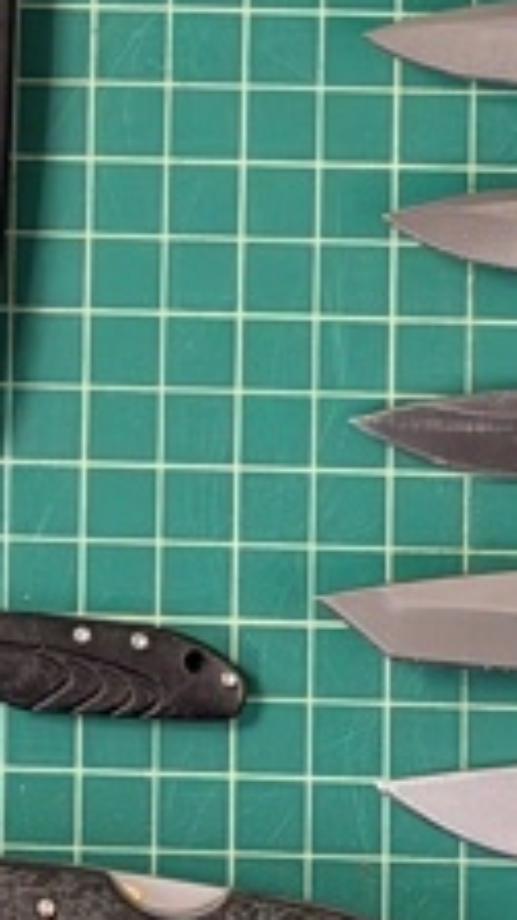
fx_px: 5825
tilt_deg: -88.4
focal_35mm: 239
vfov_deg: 8.9
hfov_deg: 5.0
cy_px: -300
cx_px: -525
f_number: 1.78
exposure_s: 1/120
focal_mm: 6.76
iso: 64
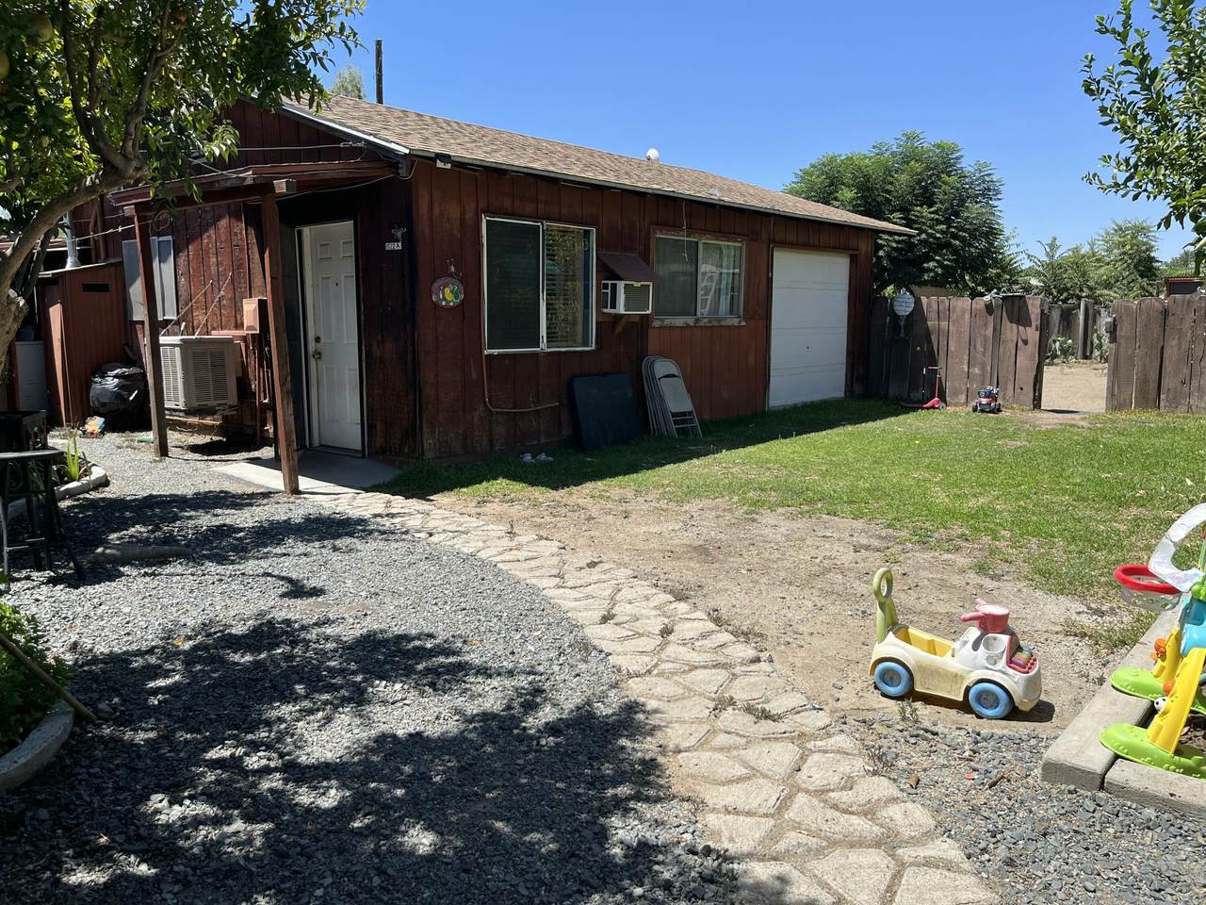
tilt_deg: -9.0
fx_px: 906
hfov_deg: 67.3
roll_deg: +0.2
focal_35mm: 26
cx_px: 603
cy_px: 452
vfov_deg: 53.1
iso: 50
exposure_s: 1/2688
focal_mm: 5.1
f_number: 1.6
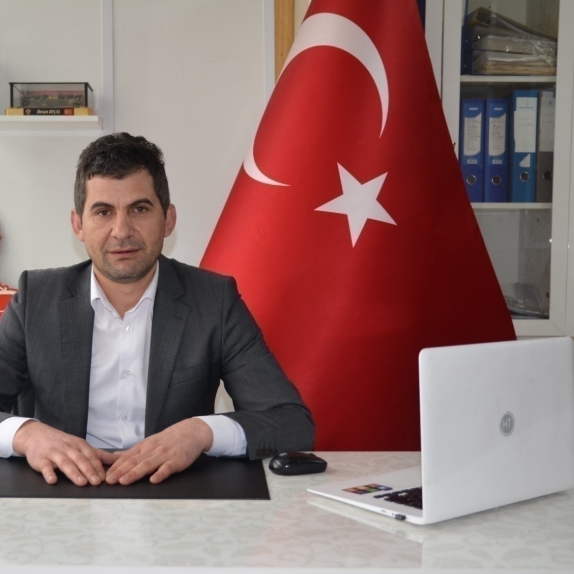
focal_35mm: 51
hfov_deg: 33.2
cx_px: 210
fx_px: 957
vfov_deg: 33.4
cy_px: 289
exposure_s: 1/60
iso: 320
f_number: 4
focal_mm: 26
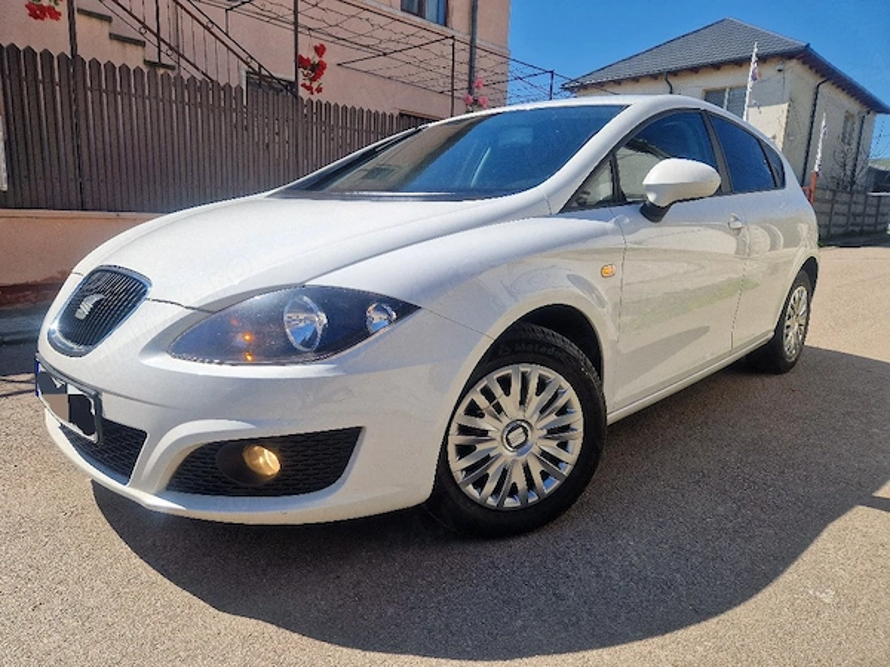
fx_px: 591
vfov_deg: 58.9
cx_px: 445
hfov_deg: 73.9
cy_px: 334
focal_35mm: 23
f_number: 1.8
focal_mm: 5.4
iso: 50
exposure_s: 1/2000
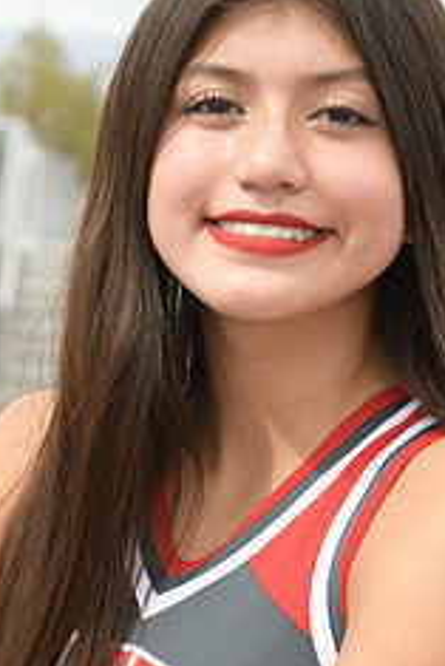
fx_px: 2481
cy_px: 383
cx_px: 198
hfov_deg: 10.2
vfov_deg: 15.3
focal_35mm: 134
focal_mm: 70
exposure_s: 1/1250
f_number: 5.6
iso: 800
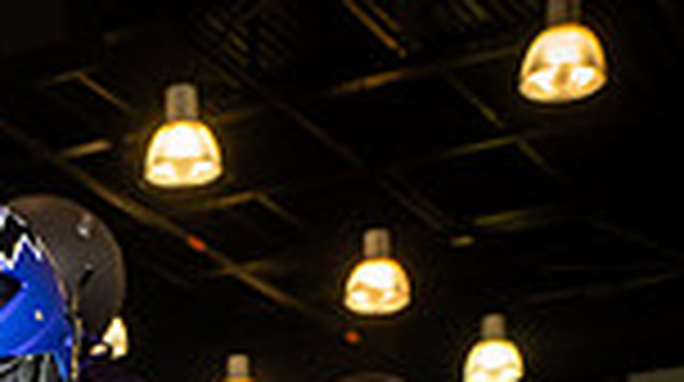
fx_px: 2137
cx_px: 36
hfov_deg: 17.8
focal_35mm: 118
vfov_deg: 8.9
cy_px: 1007
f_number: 5.6
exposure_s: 1/250
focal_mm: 38
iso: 500
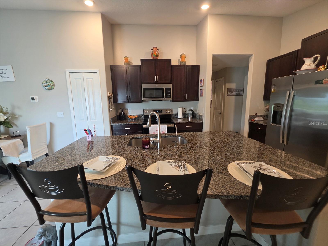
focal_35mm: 13
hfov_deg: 106.2
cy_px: 123
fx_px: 123
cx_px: 164
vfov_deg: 89.9
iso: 160
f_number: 1.9
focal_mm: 2.2
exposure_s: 1/60
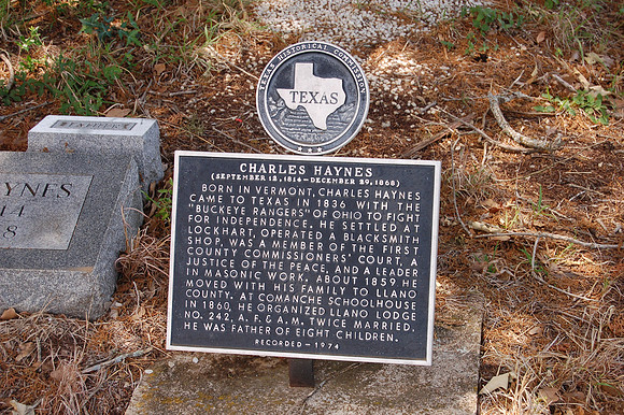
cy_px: 208
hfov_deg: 26.0
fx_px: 1351
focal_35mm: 78
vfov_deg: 17.5
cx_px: 312
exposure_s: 1/160
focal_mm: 52
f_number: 6.3
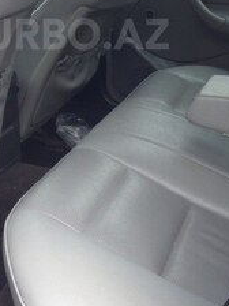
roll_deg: -2.2
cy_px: 34
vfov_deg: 25.9
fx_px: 644
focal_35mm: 73
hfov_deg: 20.0
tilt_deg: -9.7
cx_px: 64
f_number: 2.4
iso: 50
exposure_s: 1/166
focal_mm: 4.12
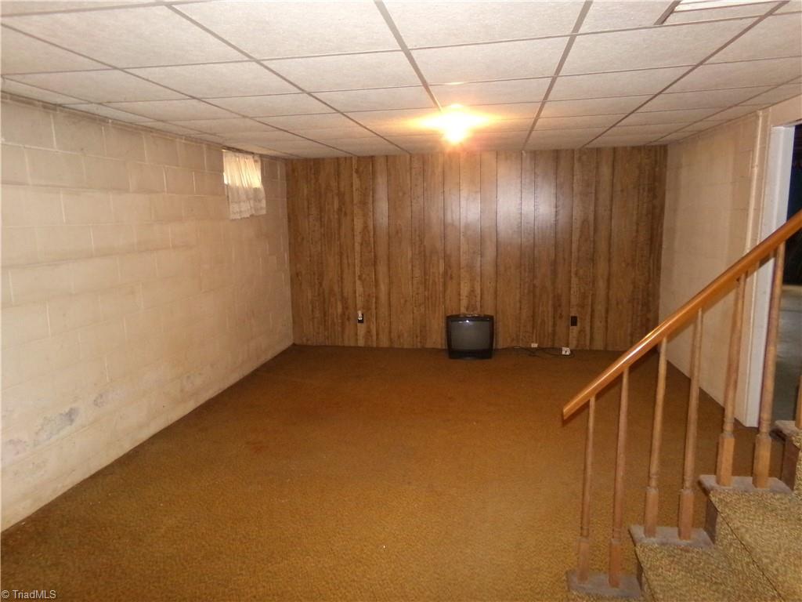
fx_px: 556
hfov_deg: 71.6
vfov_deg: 56.8
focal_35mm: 24
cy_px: 301
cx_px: 401
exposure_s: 1/34
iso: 800
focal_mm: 4.3
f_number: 3.7
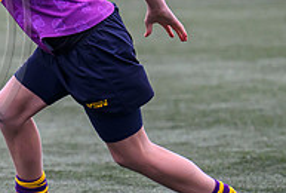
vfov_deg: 1.7
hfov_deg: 2.5
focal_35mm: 805
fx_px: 6415
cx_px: -208
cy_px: 19
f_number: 4
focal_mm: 220
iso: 1250
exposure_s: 1/2500
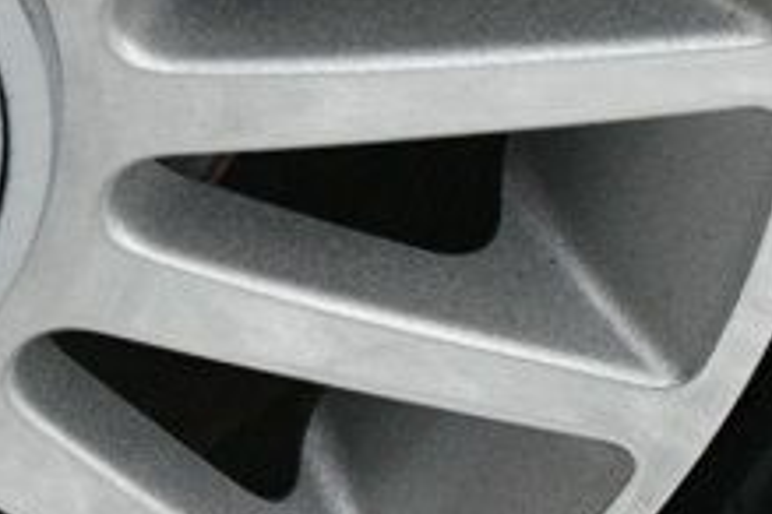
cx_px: -578
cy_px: -25
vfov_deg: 4.6
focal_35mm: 295
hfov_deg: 6.8
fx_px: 6326
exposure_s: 1/125
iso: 2800
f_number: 4.5
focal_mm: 42
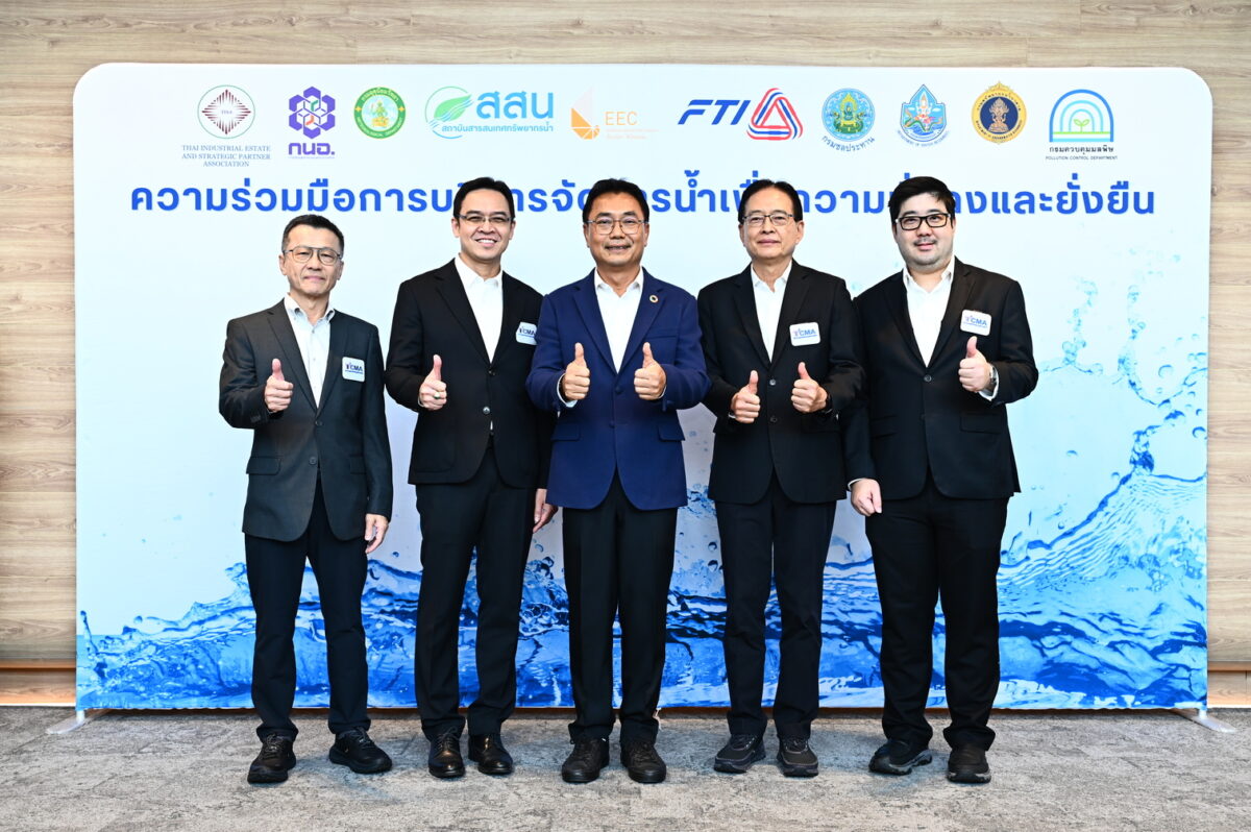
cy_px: 416
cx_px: 626
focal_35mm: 36
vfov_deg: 36.8
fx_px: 1250
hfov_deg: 53.2
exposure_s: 1/100
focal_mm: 36
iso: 1250
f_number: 5.6
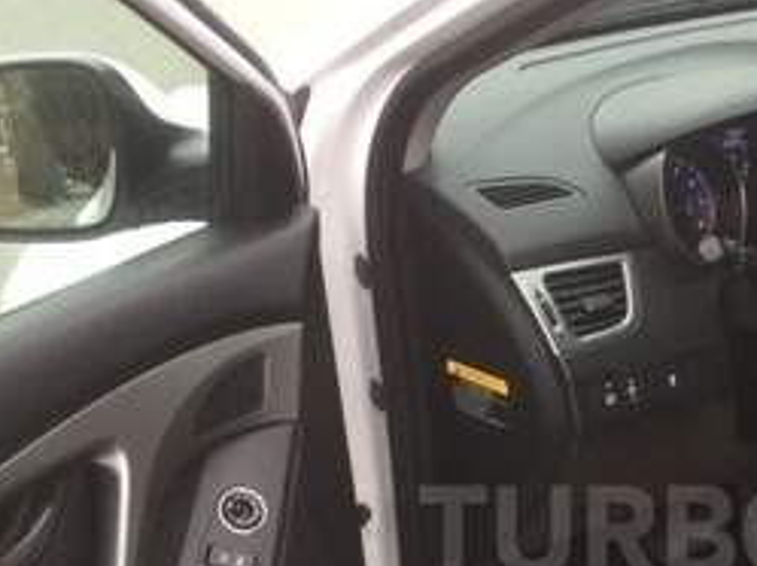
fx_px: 1681
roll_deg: +0.9
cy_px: 531
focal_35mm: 77
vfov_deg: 18.7
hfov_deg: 24.4
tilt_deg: -26.5
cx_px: 730
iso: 40
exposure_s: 1/33
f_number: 2.2
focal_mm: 4.15
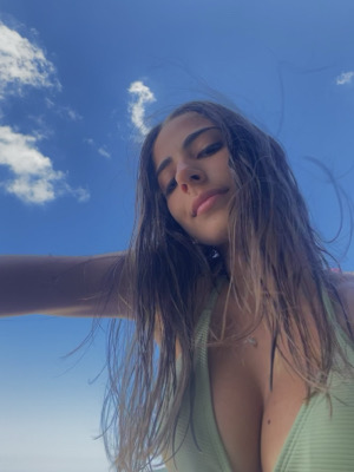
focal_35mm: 23
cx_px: 177
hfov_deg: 58.9
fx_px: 314
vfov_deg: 73.9
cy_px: 236
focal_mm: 2.71
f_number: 2.2
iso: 25
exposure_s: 1/210
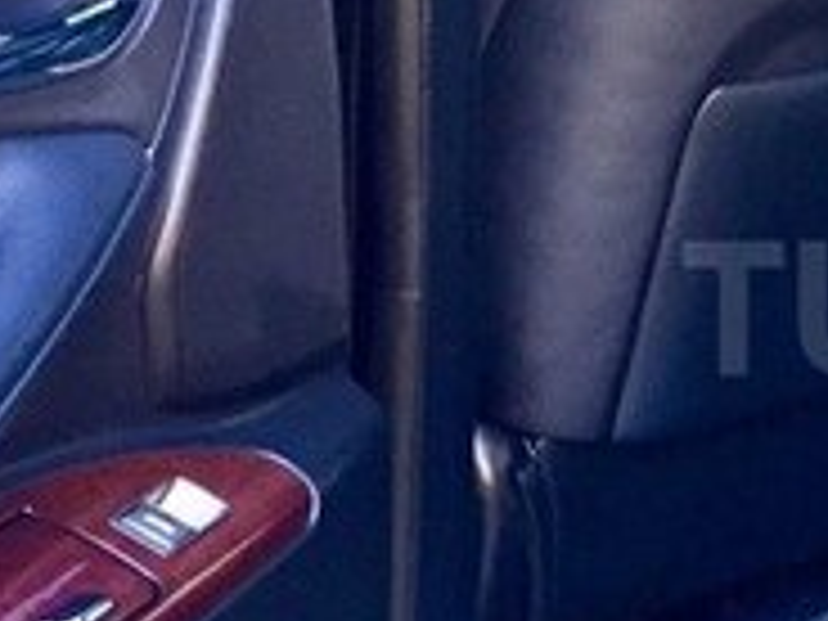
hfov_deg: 17.5
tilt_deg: -16.3
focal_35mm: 104
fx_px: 2488
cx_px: 1143
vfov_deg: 14.2
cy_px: 308
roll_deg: -2.0
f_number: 2.2
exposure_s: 1/33
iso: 125
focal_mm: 4.15
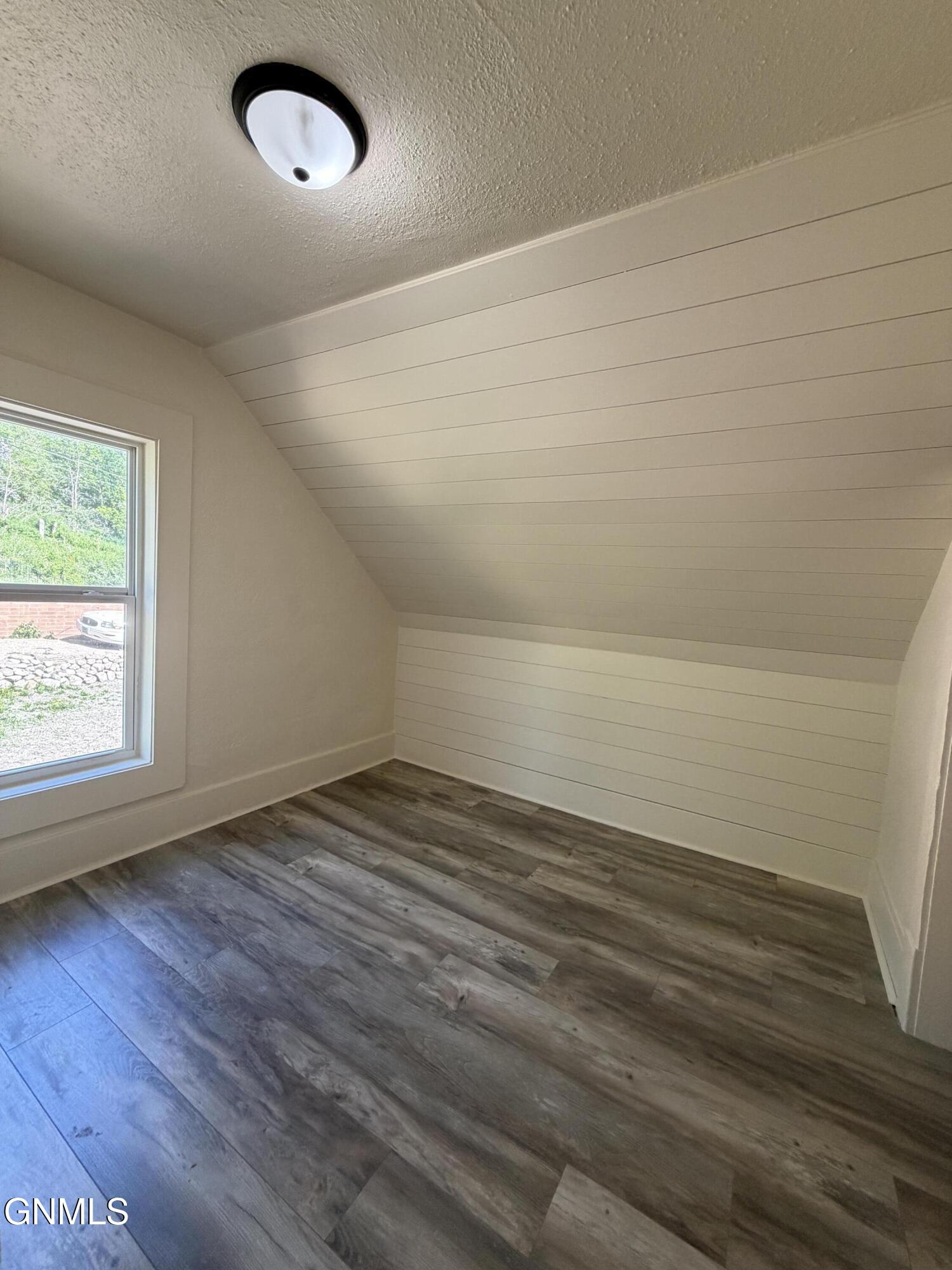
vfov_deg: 102.1
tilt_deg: -3.4
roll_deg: -3.5
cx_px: 476
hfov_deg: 85.7
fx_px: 513
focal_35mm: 14
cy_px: 635
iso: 250
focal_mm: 2.22
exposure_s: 1/120
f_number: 2.2
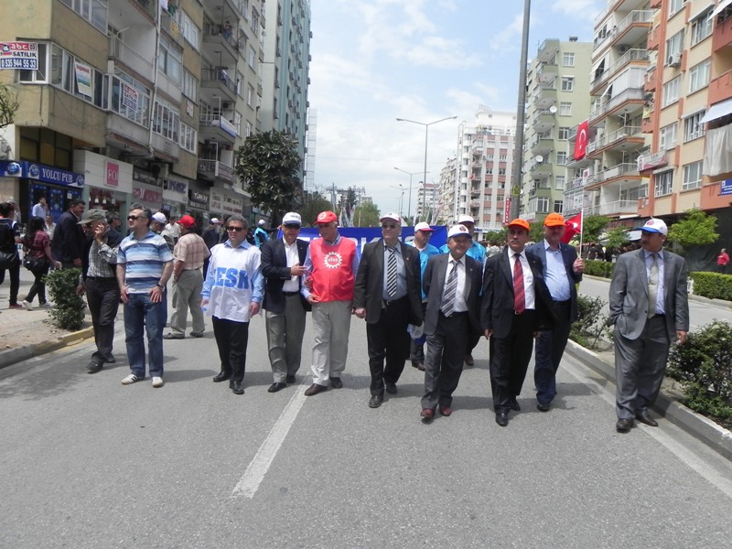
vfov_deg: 53.1
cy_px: 274
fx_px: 550
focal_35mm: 26
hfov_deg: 67.3
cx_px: 366
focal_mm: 4.6
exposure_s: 1/420
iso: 160
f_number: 7.1
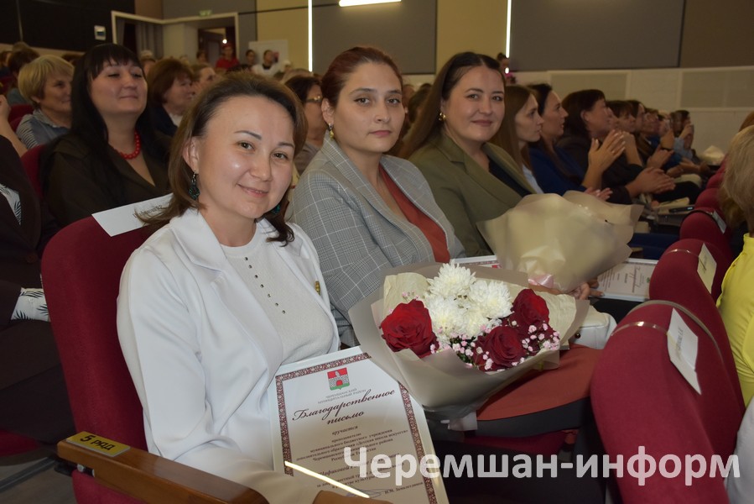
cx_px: 377
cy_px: 252
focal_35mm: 33
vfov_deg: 40.0
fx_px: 691
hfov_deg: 57.2
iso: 900
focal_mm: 22
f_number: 3.5
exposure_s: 1/125
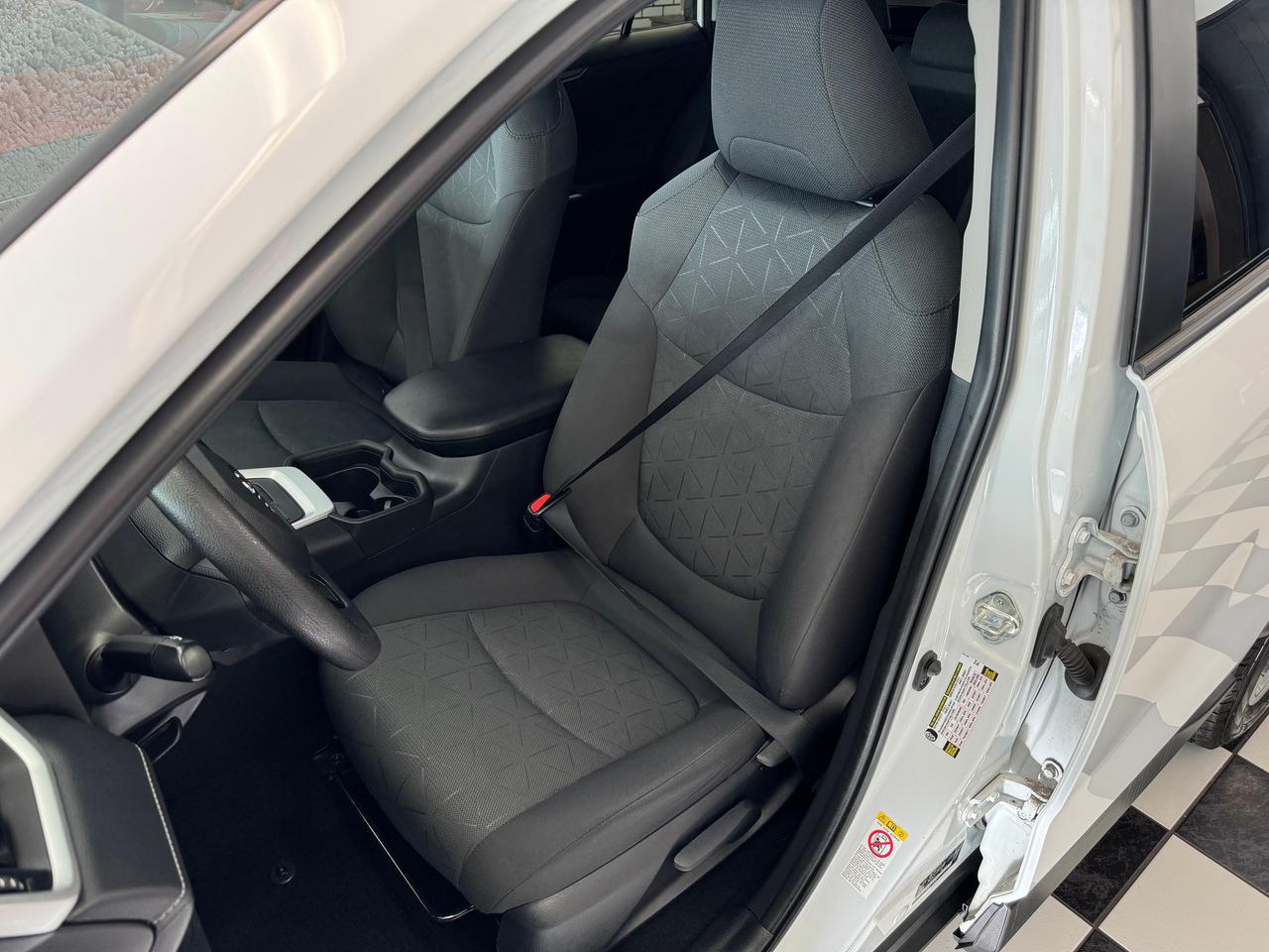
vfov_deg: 56.8
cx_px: 634
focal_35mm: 24
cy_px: 476
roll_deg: -0.3
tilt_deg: -32.5
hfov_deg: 71.6
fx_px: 880
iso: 125
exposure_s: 1/120
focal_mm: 6.86
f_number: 1.78
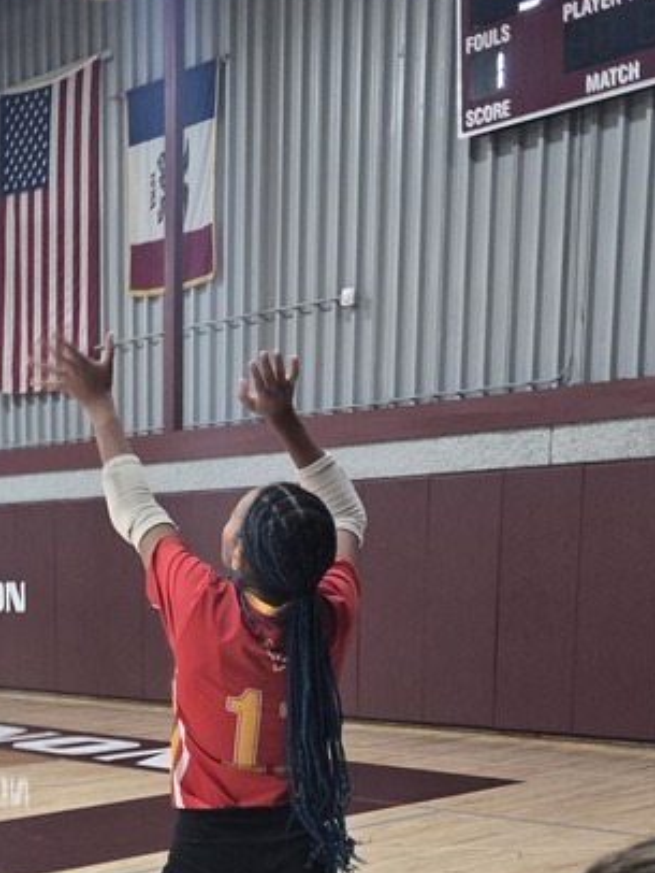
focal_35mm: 58
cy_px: 793
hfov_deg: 24.2
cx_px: 11
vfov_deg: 31.6
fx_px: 1462
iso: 160
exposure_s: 1/120
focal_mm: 5.4
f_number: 1.8
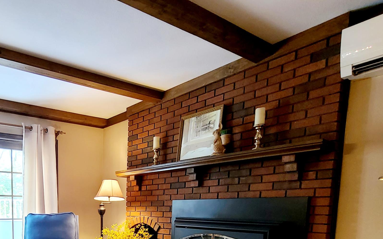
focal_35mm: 26
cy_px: 239
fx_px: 271
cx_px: 79
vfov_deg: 41.4
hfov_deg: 64.5
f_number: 2.2
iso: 250
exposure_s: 1/59.2
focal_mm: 2.2
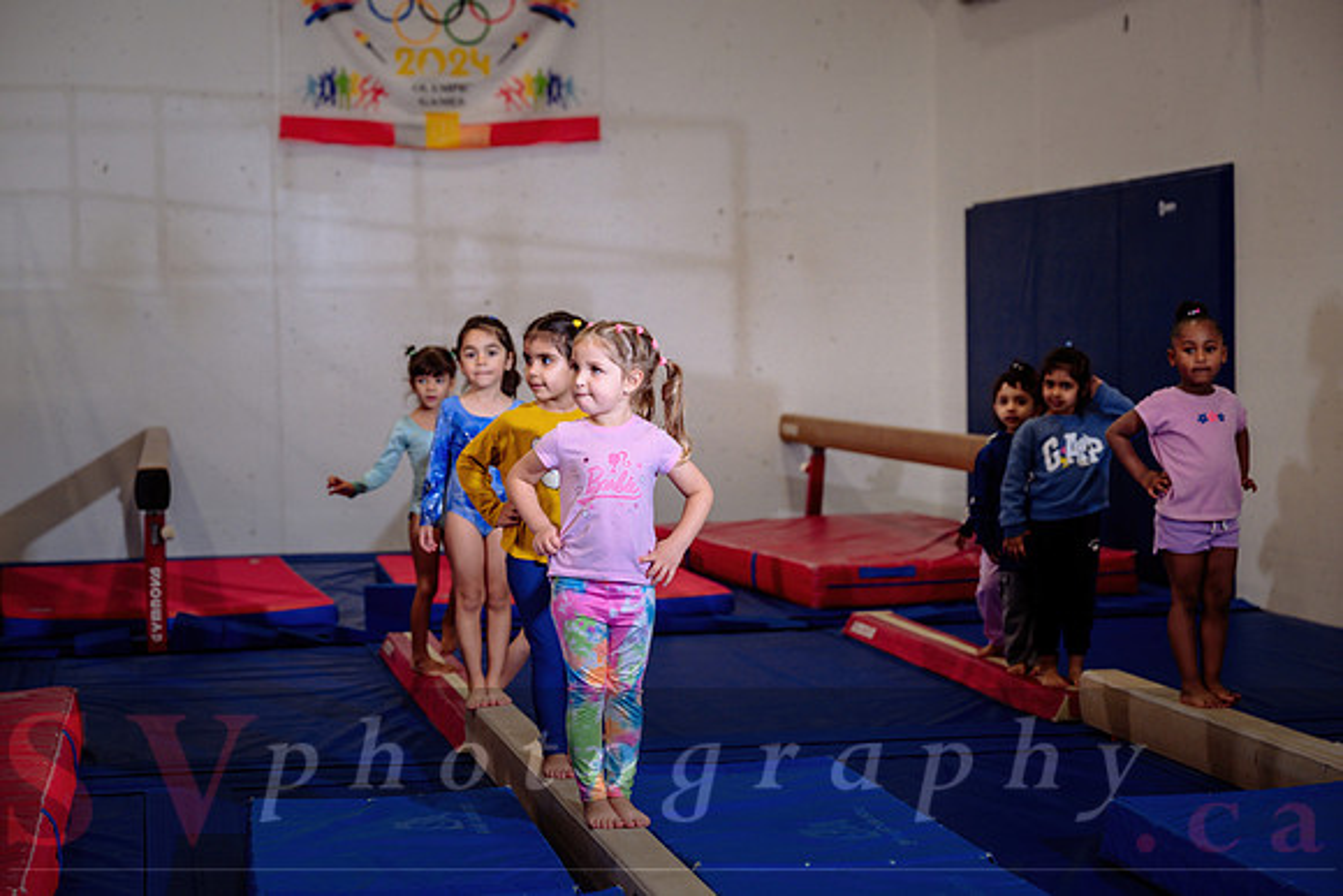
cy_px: 440
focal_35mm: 71
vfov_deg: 19.1
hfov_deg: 28.3
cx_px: 659
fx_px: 2660
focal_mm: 70
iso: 800
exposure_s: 1/400
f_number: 3.5
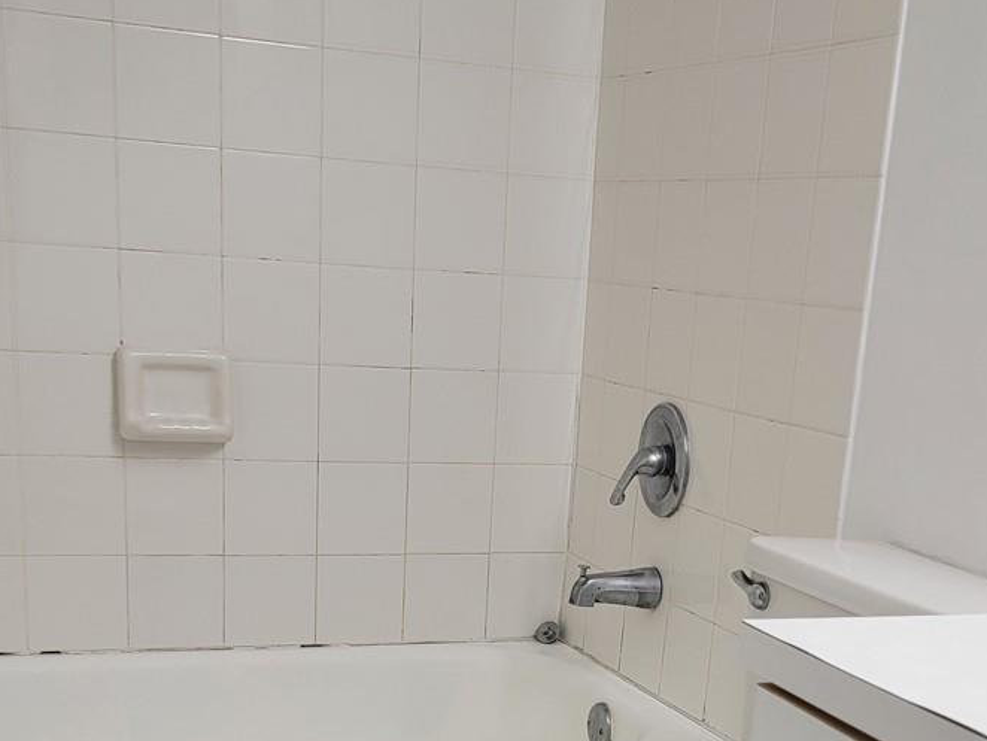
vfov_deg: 24.0
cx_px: 544
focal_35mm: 58
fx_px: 1654
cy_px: 766
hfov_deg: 33.2
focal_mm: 6.7
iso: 64
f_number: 1.8
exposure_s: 1/120
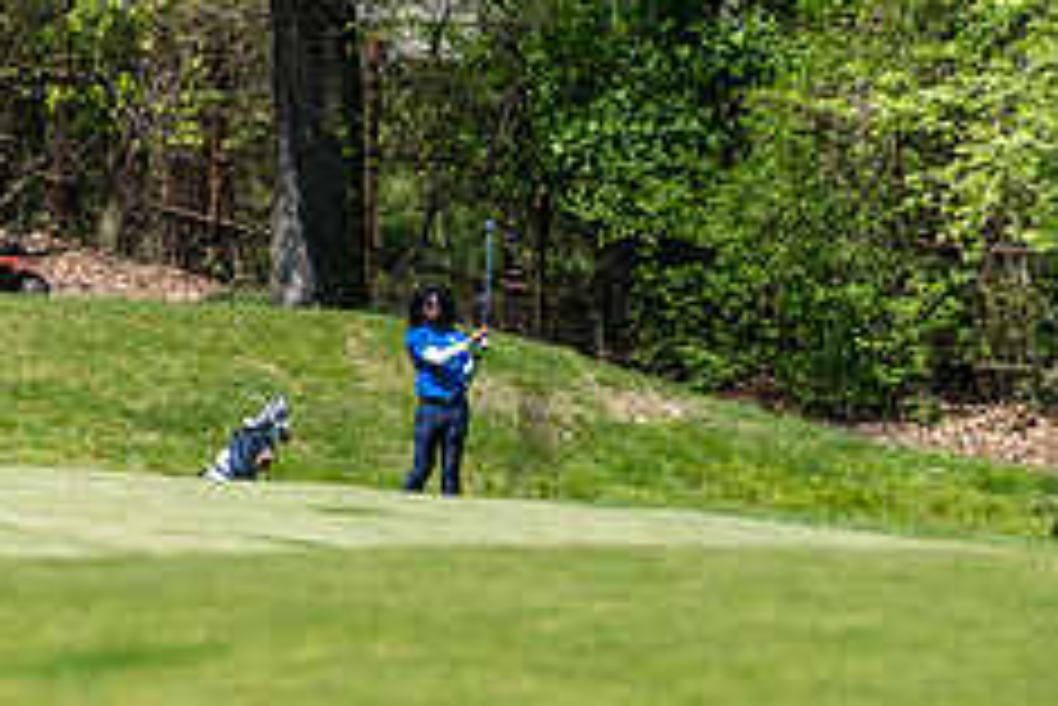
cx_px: 531
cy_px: 398
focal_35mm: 494
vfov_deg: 2.8
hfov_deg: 4.2
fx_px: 14526
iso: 100
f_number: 3.5
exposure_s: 1/1000
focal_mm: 200
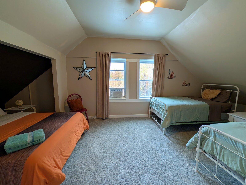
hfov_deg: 110.5
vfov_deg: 94.6
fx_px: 85
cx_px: 123
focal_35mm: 12
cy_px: 92
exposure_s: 1/60
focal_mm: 2.02
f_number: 1.7
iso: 75
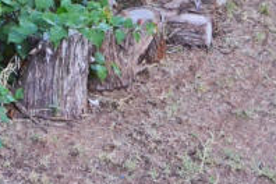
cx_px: -88
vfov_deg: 7.7
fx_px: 1204
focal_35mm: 157
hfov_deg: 12.6
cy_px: -346
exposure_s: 1/125
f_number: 5.6
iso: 400
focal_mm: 18
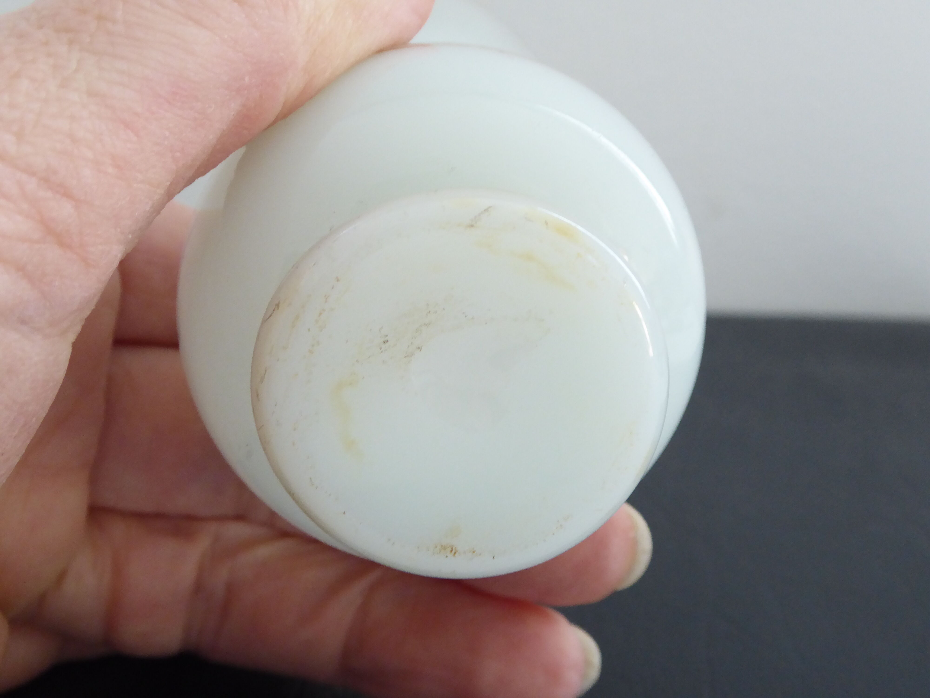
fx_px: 1316
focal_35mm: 49
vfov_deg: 29.7
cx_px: 465
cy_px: 349
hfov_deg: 38.9
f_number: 4
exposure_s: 1/40
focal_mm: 8.4
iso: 400
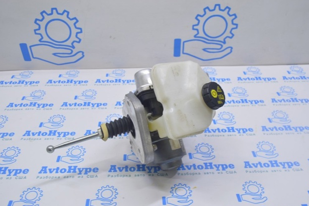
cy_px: 103
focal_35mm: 39
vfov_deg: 34.6
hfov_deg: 50.1
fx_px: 331
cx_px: 154
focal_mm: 25
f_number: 5.6
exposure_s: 1/25
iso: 400
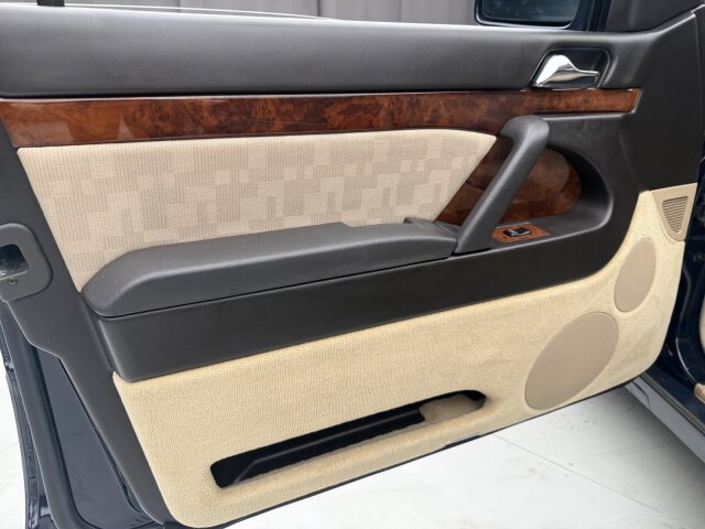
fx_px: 489
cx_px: 352
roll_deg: +1.3
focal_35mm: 24
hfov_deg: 71.6
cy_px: 264
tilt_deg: -23.0
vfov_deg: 56.8
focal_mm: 6.76
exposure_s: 1/49
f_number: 1.78
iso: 200
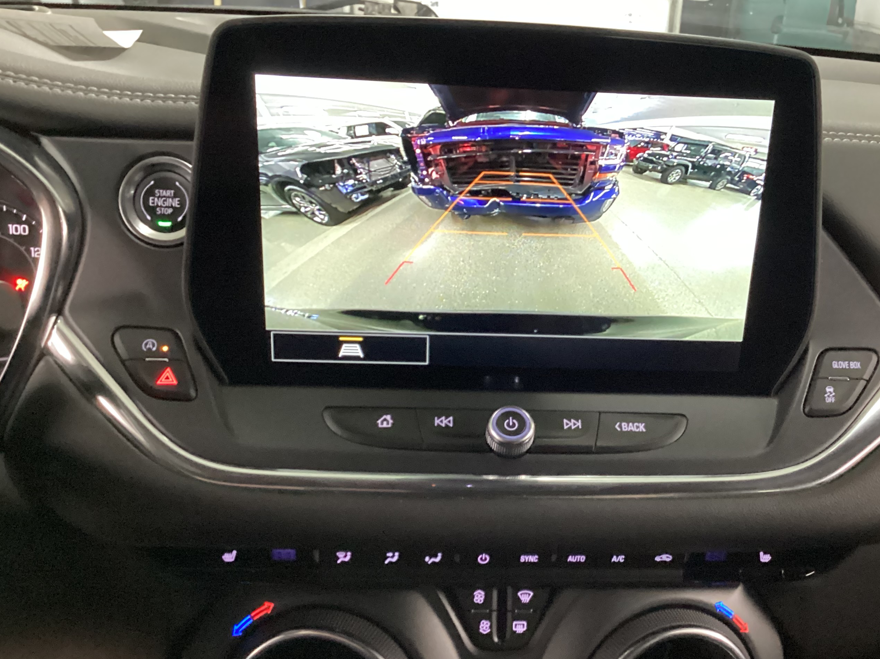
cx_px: 528
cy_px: 413
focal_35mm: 40
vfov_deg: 35.7
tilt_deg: -25.3
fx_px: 1017
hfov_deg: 46.5
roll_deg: -4.2
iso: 640
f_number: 2.4
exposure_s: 1/17
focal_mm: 3.3
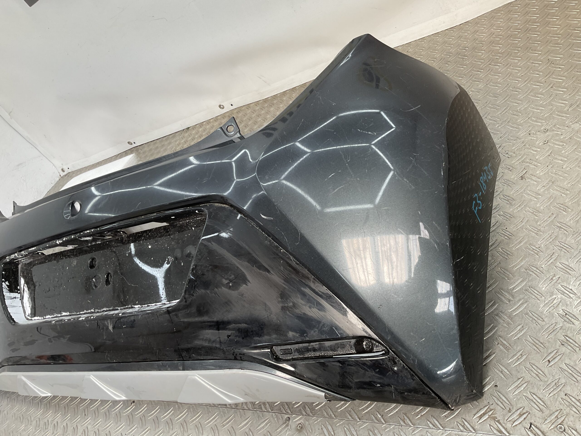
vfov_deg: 48.2
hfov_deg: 61.7
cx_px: 290
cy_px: 218
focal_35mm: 29
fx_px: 487
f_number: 1.8
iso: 20
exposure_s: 1/120
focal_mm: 3
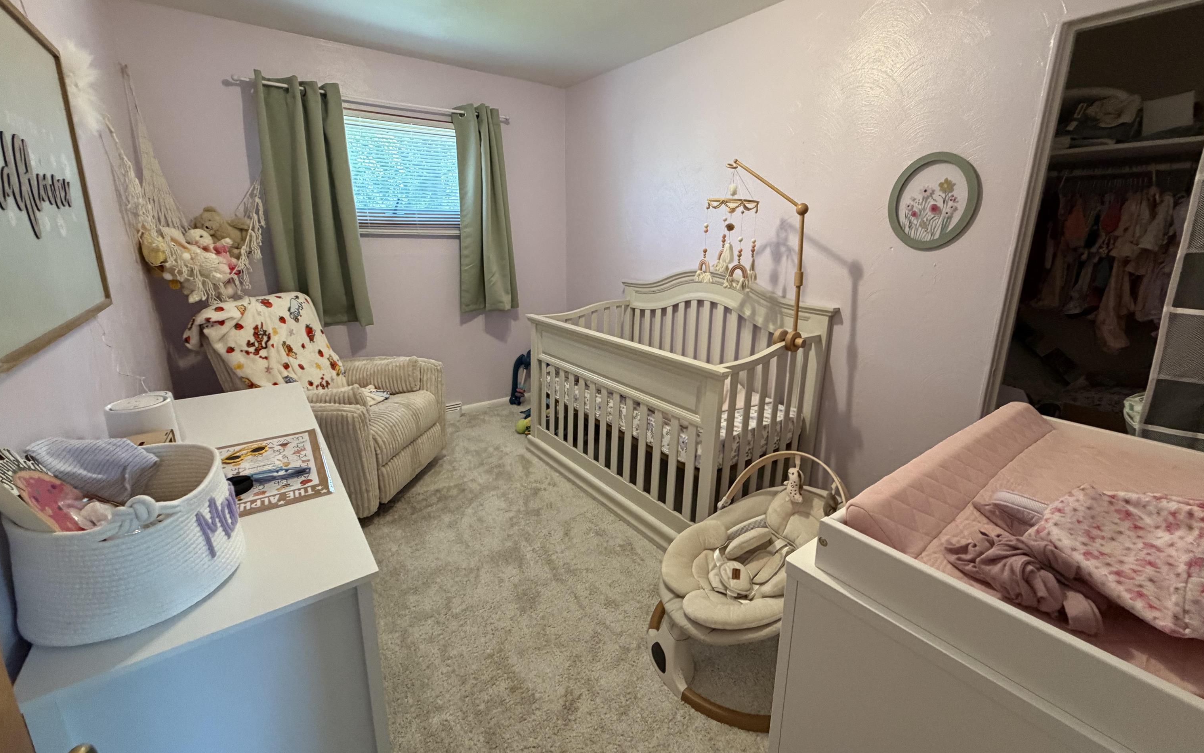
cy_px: 342
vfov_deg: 74.6
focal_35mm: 15
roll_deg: +0.6
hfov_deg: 101.5
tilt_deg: -13.0
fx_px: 492
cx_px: 599
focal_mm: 2.22
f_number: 2.2
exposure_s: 1/60
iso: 320
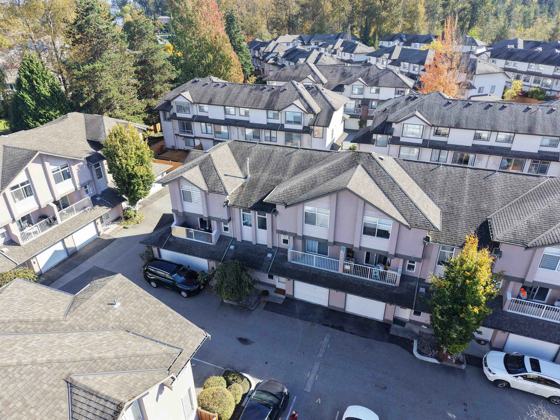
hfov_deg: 73.9
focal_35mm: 23
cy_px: 210
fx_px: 372
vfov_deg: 58.9
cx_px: 280
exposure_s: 1/2000
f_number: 1.8
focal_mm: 8.67
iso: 400
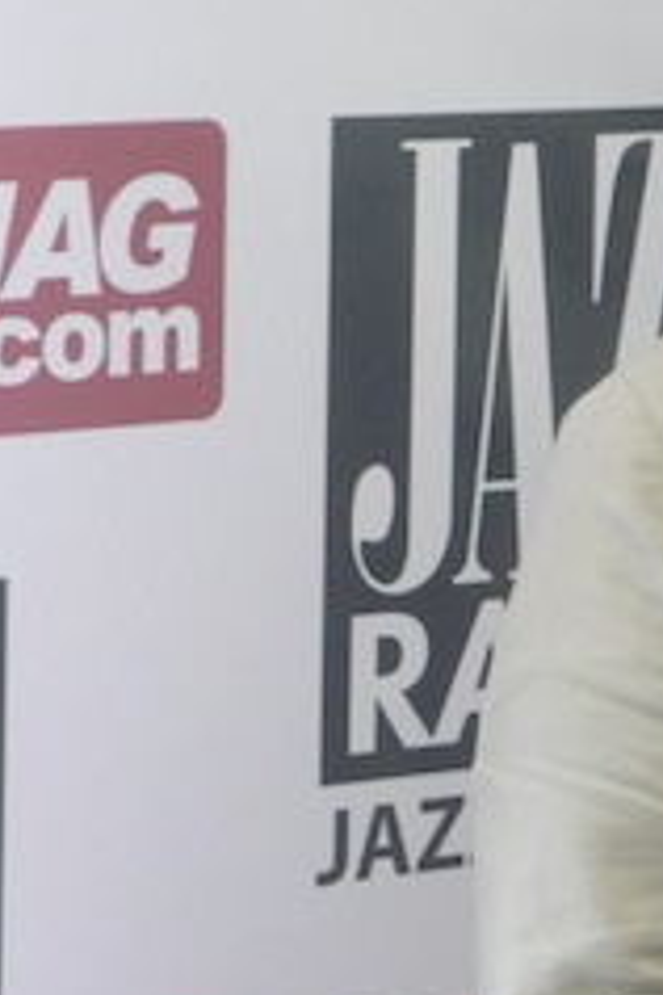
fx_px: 5828
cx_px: 1066
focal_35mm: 211
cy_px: 315
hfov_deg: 6.4
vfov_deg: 9.7
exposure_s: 1/80
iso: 400
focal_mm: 12.3
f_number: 4.1
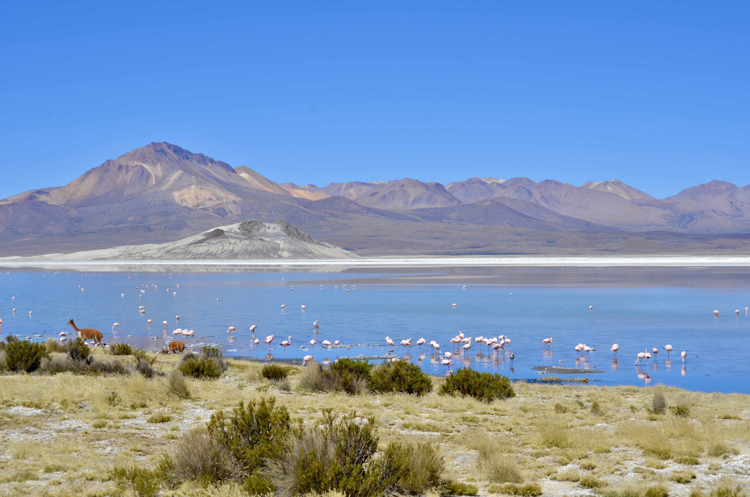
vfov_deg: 16.5
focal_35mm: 82
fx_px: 1715
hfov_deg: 24.7
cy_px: 248
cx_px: 375
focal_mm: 55
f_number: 10
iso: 100
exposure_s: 1/400
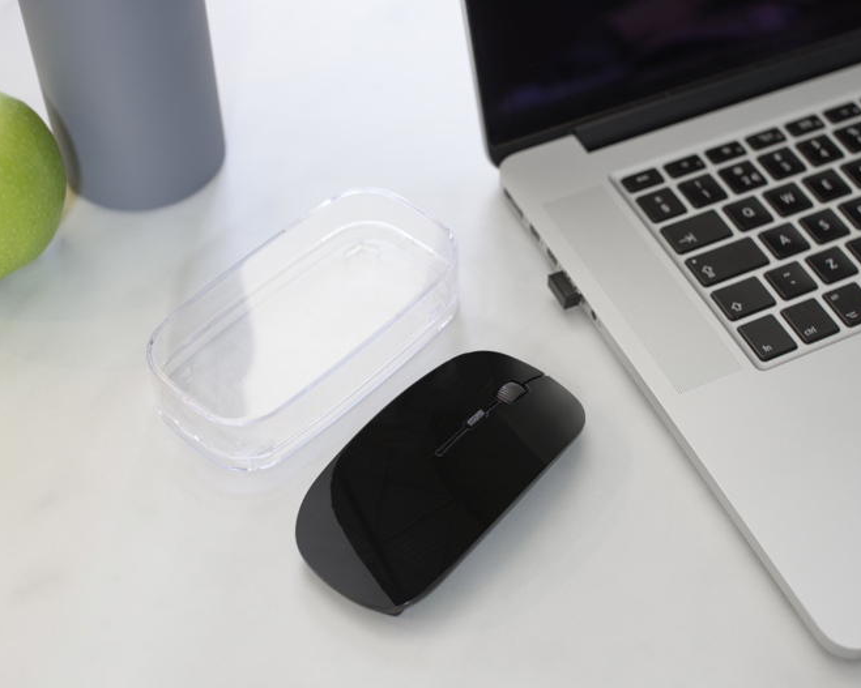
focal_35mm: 57
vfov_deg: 26.7
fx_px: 1452
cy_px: 347
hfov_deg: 33.0
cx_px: 456
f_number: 4.5
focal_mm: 50
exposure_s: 1/50
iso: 500
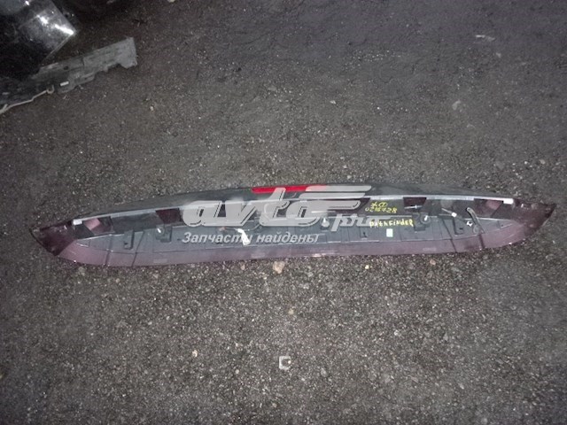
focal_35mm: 25
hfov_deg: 69.4
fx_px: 409
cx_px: 284
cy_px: 212
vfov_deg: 54.9
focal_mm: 4.5
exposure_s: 1/60
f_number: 3.9
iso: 1000
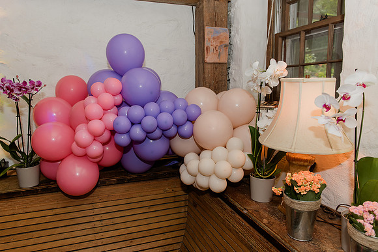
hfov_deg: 71.0
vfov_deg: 50.9
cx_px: 189
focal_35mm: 25
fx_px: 265
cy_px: 126
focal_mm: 24
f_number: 4.5
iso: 500
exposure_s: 1/100
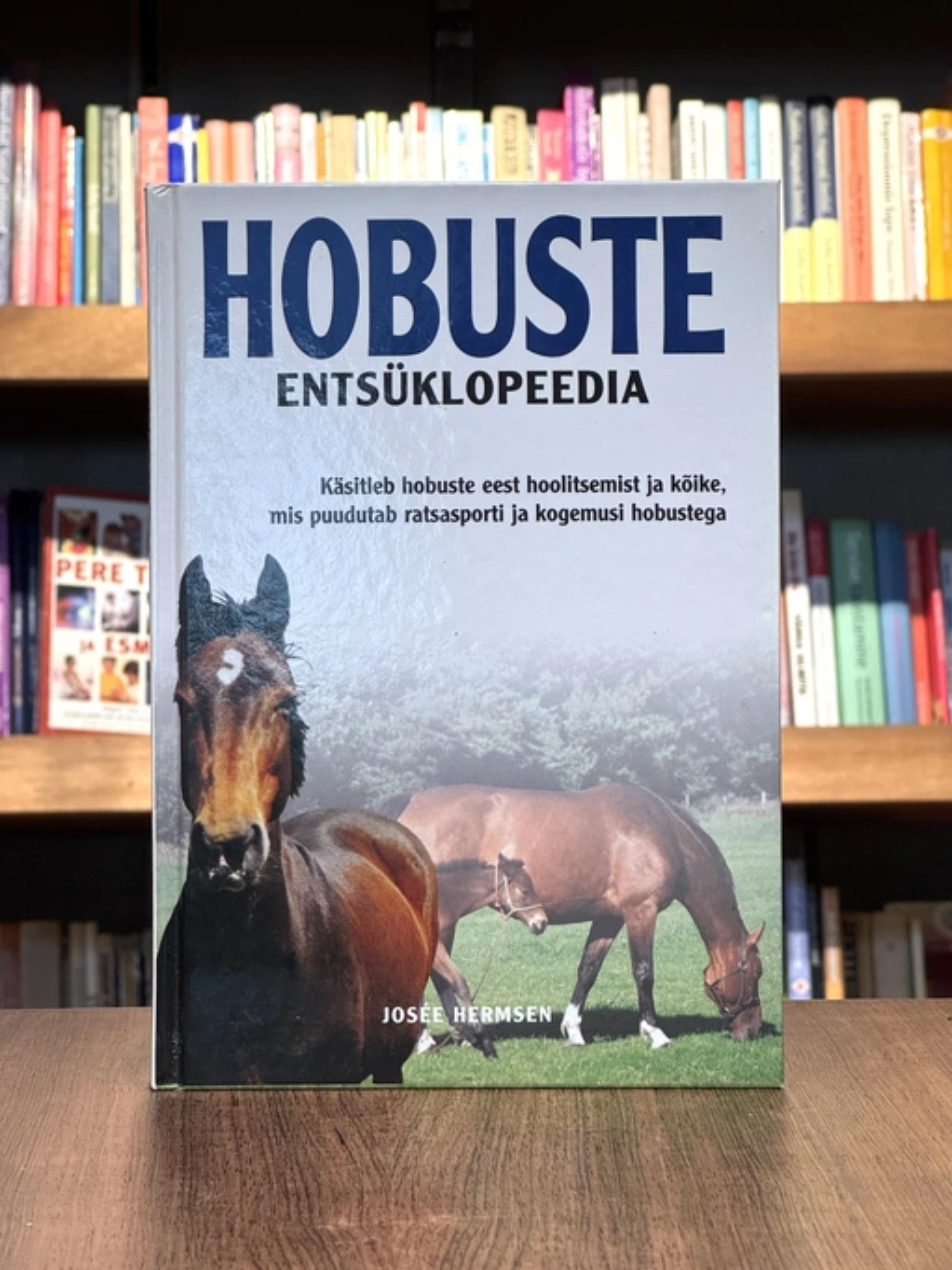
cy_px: 635
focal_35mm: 77
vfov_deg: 25.3
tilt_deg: -0.3
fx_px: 2823
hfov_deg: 19.1
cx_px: 476
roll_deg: +0.2
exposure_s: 1/99
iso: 200
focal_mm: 9
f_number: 2.8
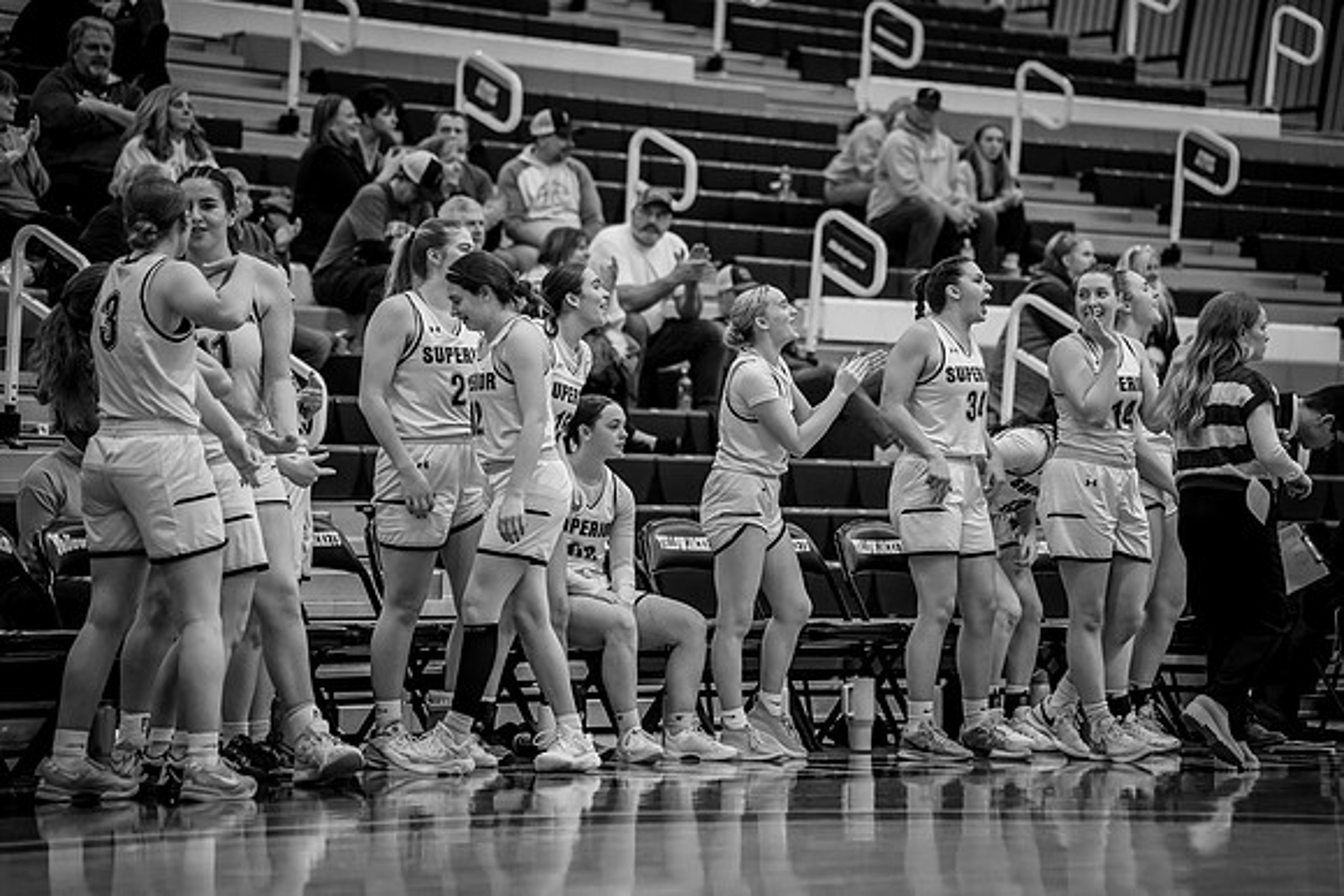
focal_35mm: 146
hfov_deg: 14.1
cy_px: 430
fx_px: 5437
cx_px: 736
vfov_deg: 9.4
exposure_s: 1/640
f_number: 2.8
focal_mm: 129
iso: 1600
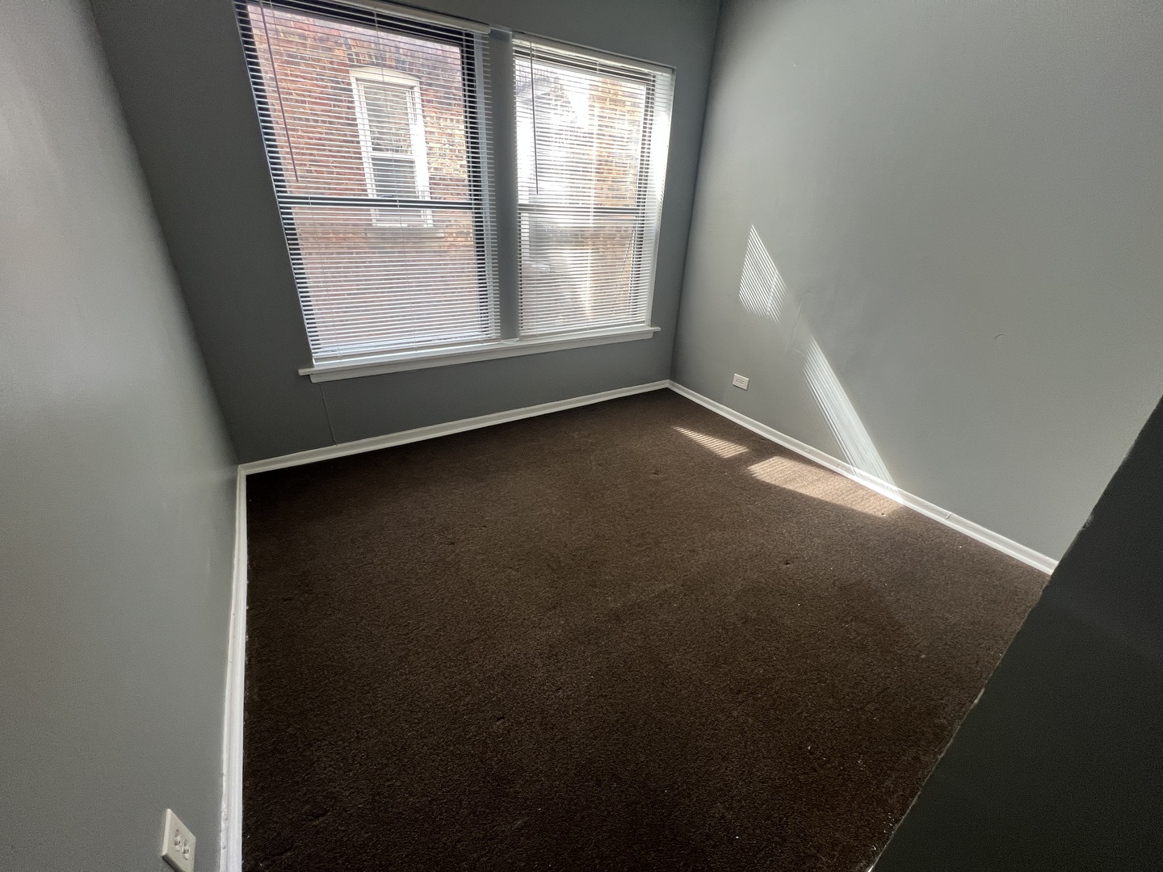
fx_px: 437
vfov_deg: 89.9
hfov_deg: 106.2
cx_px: 582
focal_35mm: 13
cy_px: 436
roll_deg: -2.0
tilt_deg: -26.4
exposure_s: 1/120
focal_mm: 1.57
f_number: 1.8
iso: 200
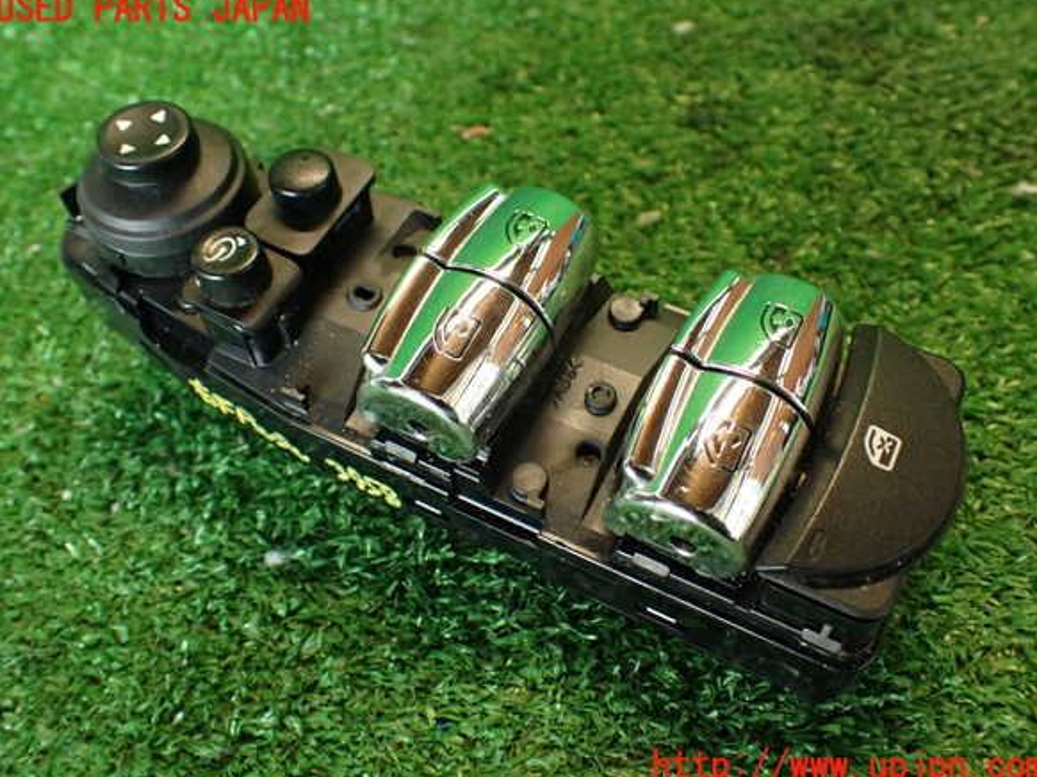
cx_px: 520
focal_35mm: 33
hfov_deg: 55.4
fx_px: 988
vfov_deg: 42.9
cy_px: 388
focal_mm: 5.79
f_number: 2.4
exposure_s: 1/30
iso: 250
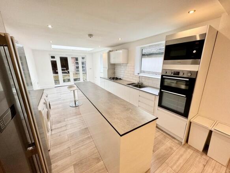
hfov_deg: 102.1
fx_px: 93
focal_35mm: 14
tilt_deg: -15.2
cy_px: 86
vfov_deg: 85.7
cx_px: 115
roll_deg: -0.2
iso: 80
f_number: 2.2
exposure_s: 1/100
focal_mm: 2.22
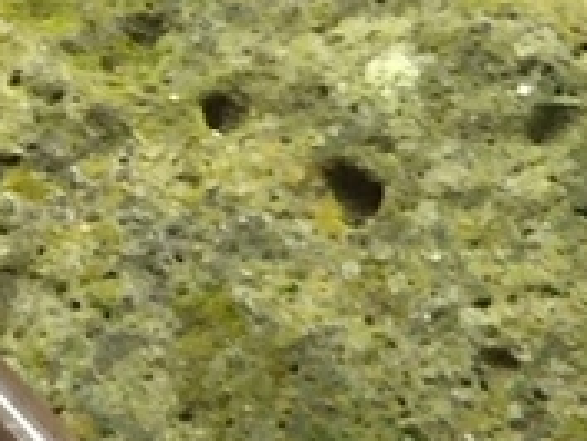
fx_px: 3445
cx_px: -139
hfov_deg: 9.6
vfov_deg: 6.9
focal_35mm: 203
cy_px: -590
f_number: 2.2
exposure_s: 1/60
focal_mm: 4
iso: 200
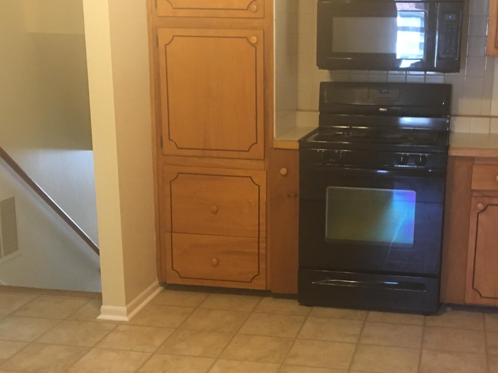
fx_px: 762
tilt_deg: -12.5
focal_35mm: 53
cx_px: 324
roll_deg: -1.1
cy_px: 225
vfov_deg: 27.5
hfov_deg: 35.9
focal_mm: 4.15
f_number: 2.2
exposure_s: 1/10
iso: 80
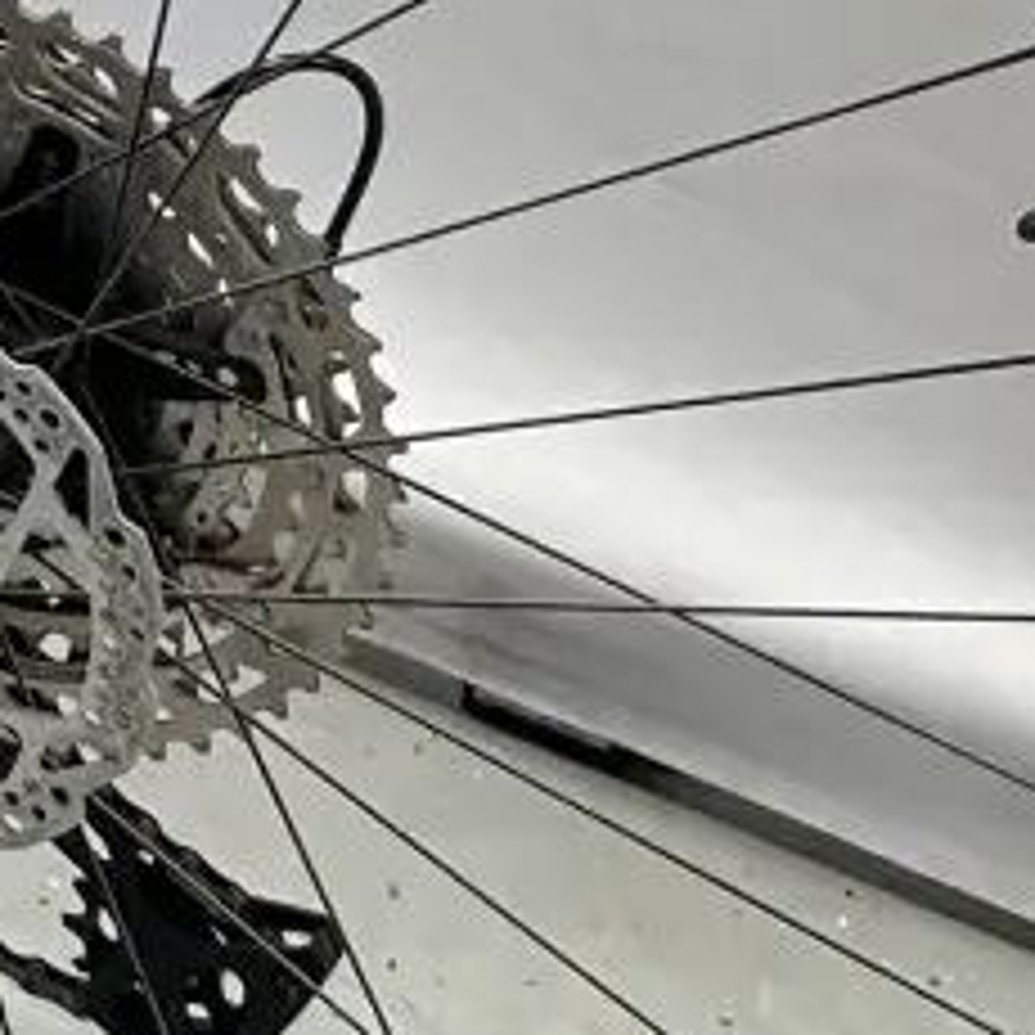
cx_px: -1026
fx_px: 6495
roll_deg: +0.3
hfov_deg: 8.6
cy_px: -446
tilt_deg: -25.3
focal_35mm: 192
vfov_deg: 8.9
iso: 40
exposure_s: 1/121
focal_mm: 5.7
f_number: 1.5
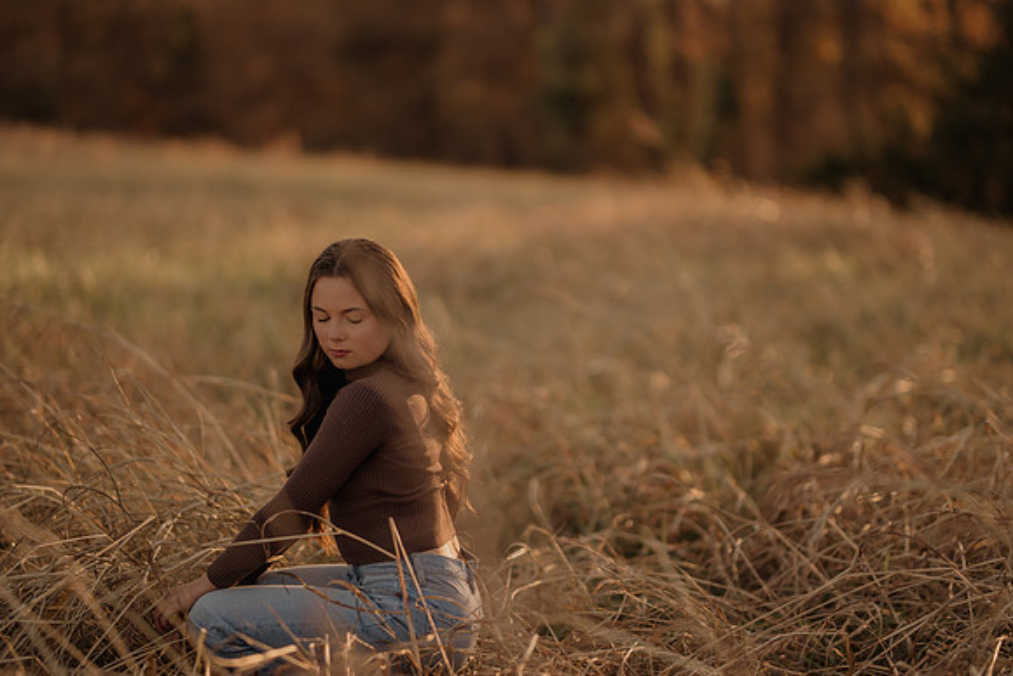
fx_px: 2392
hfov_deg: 23.9
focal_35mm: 85
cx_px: 506
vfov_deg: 16.1
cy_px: 338
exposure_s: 1/1250
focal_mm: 85
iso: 200
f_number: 1.4
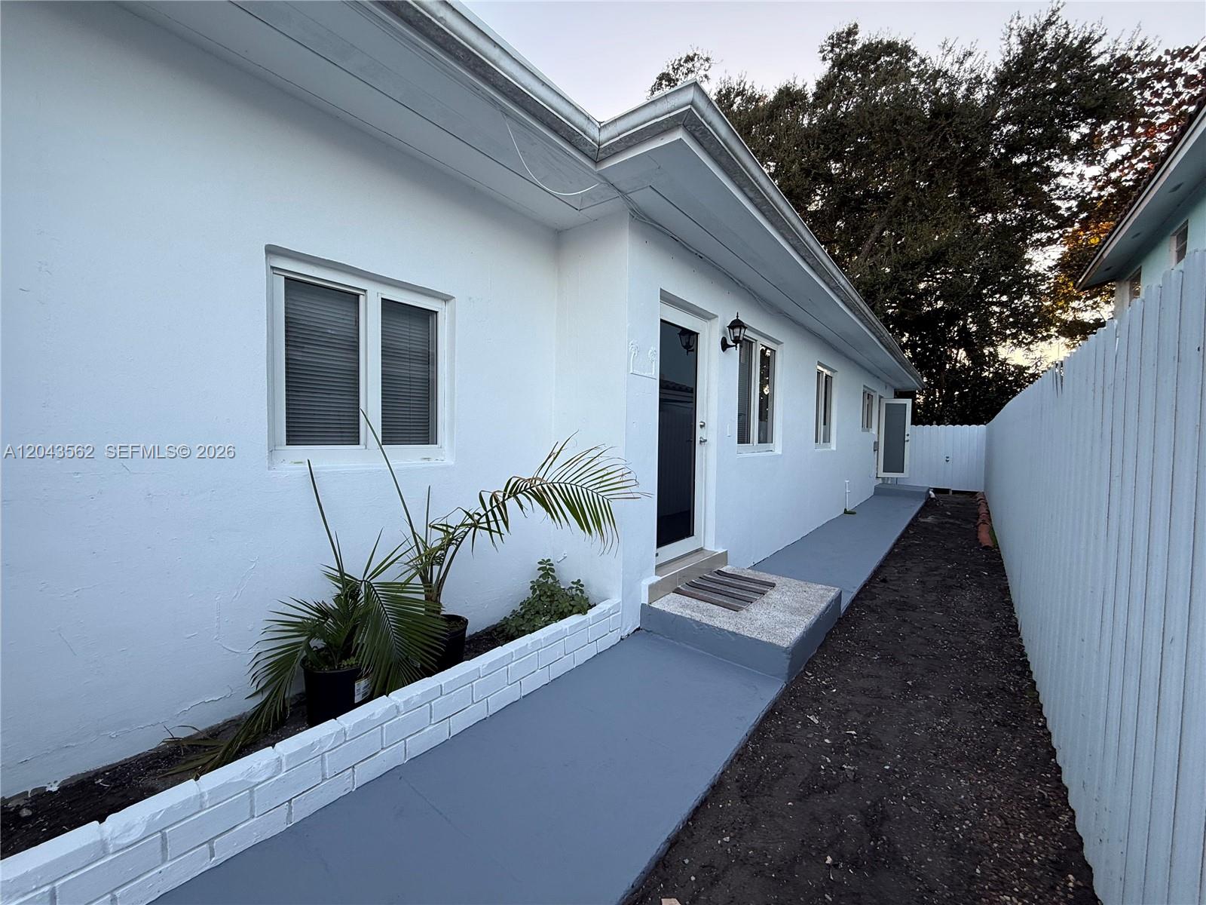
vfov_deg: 85.7
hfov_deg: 102.1
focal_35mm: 14
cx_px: 603
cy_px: 452
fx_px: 488
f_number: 2.2
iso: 40
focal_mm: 2.22
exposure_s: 1/105
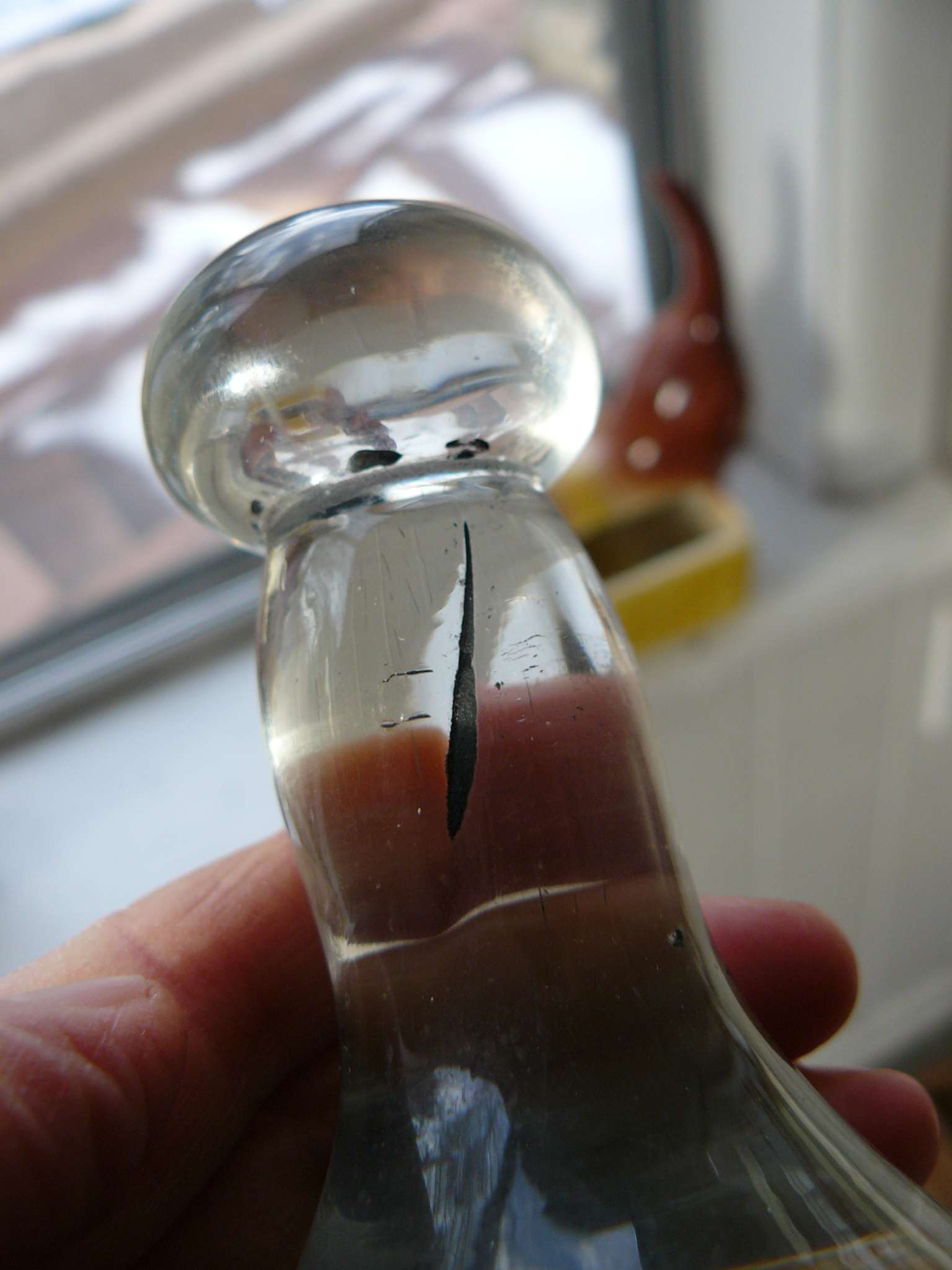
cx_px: 476
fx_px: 1320
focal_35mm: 36
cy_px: 635
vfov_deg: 51.4
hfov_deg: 39.7
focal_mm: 6
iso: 100
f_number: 2.8
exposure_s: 1/60
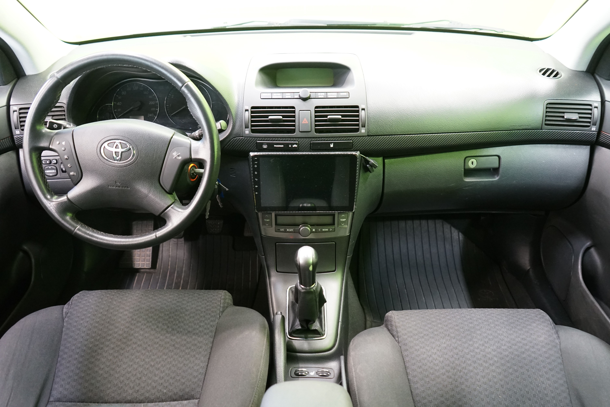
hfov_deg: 65.5
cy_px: 204
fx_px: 474
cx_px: 305
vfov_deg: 46.4
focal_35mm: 28
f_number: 4
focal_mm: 28
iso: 3200
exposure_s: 1/20
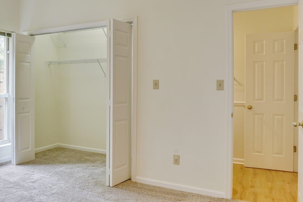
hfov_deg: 54.9
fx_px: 269
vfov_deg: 41.0
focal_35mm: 32
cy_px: 84
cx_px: 64
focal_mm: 17
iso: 100
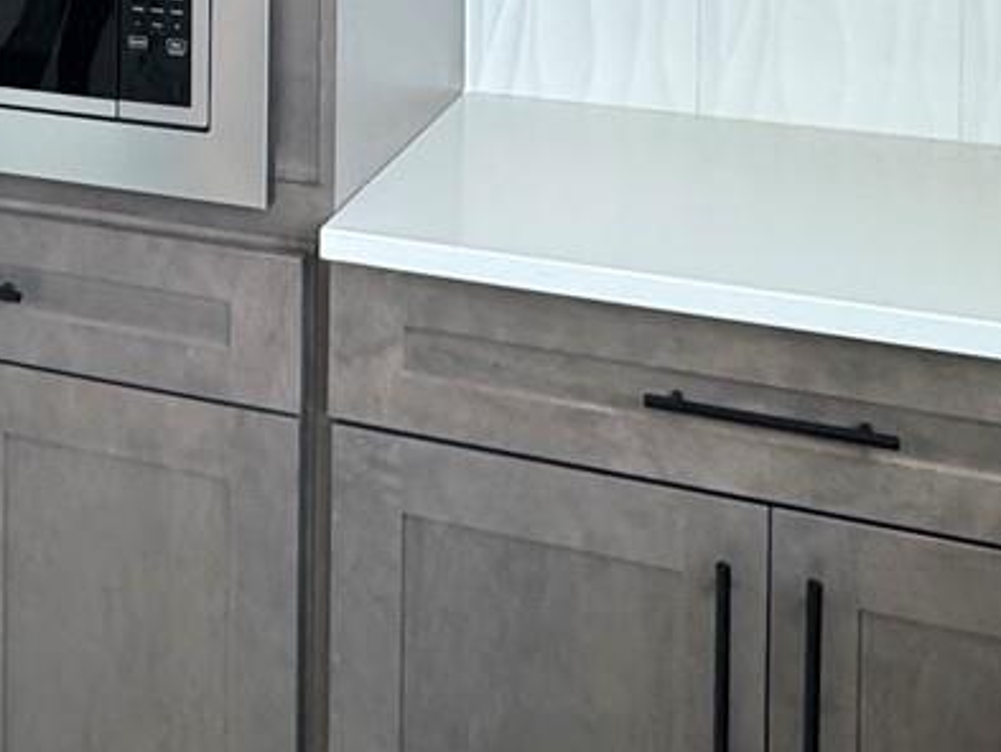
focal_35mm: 57
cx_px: 163
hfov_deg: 32.6
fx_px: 1649
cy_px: -286
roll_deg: -0.3
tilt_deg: -0.2
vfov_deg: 22.3
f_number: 2.2
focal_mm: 2.22
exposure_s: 1/120
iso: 250
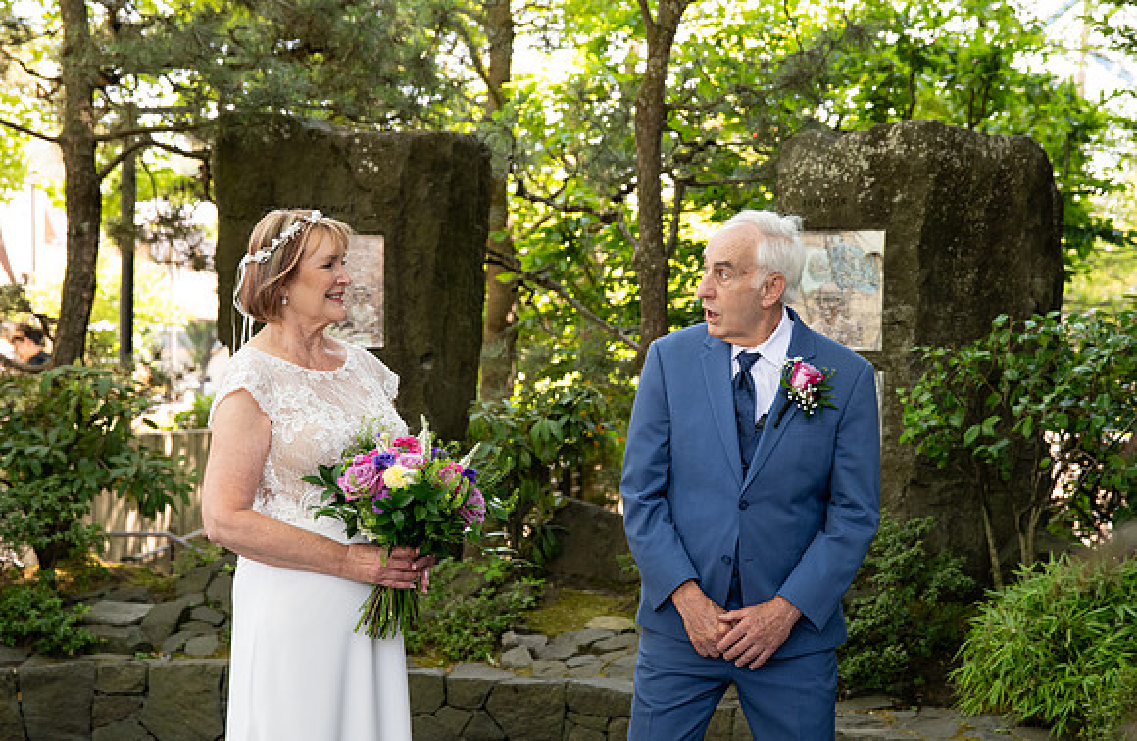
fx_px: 2134
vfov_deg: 19.7
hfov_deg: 29.8
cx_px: 557
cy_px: 299
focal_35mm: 68
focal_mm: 58
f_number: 4
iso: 1000
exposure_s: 1/400
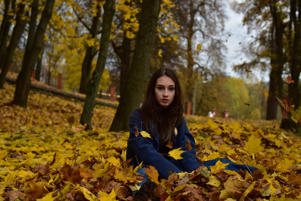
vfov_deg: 20.6
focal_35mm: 66
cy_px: 100
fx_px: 552
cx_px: 150
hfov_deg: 30.5
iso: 250
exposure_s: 1/500
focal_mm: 44
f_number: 2.8
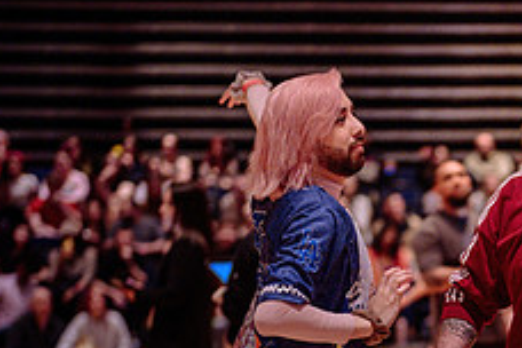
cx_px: 575
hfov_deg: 13.3
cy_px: 457
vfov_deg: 8.9
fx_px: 2189
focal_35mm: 151
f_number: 1.2
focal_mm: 50
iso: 1600
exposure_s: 1/320
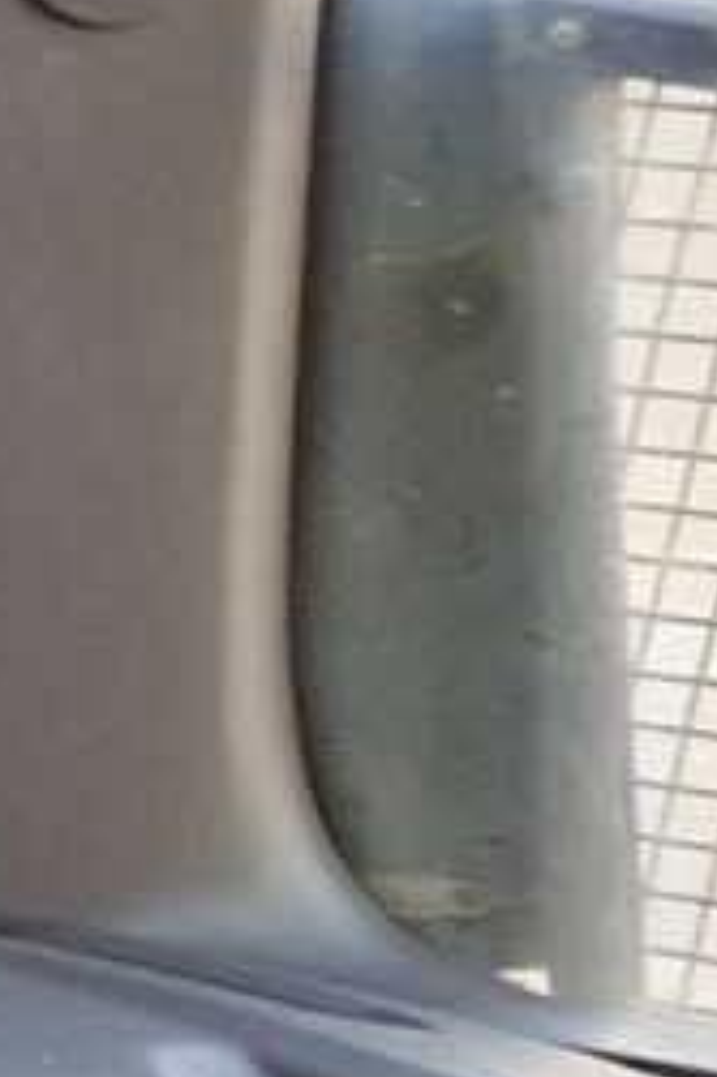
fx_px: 7299
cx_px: -3770
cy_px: 2060
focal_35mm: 244
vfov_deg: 8.1
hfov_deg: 4.3
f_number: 1.8
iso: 100
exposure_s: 1/100
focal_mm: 5.54
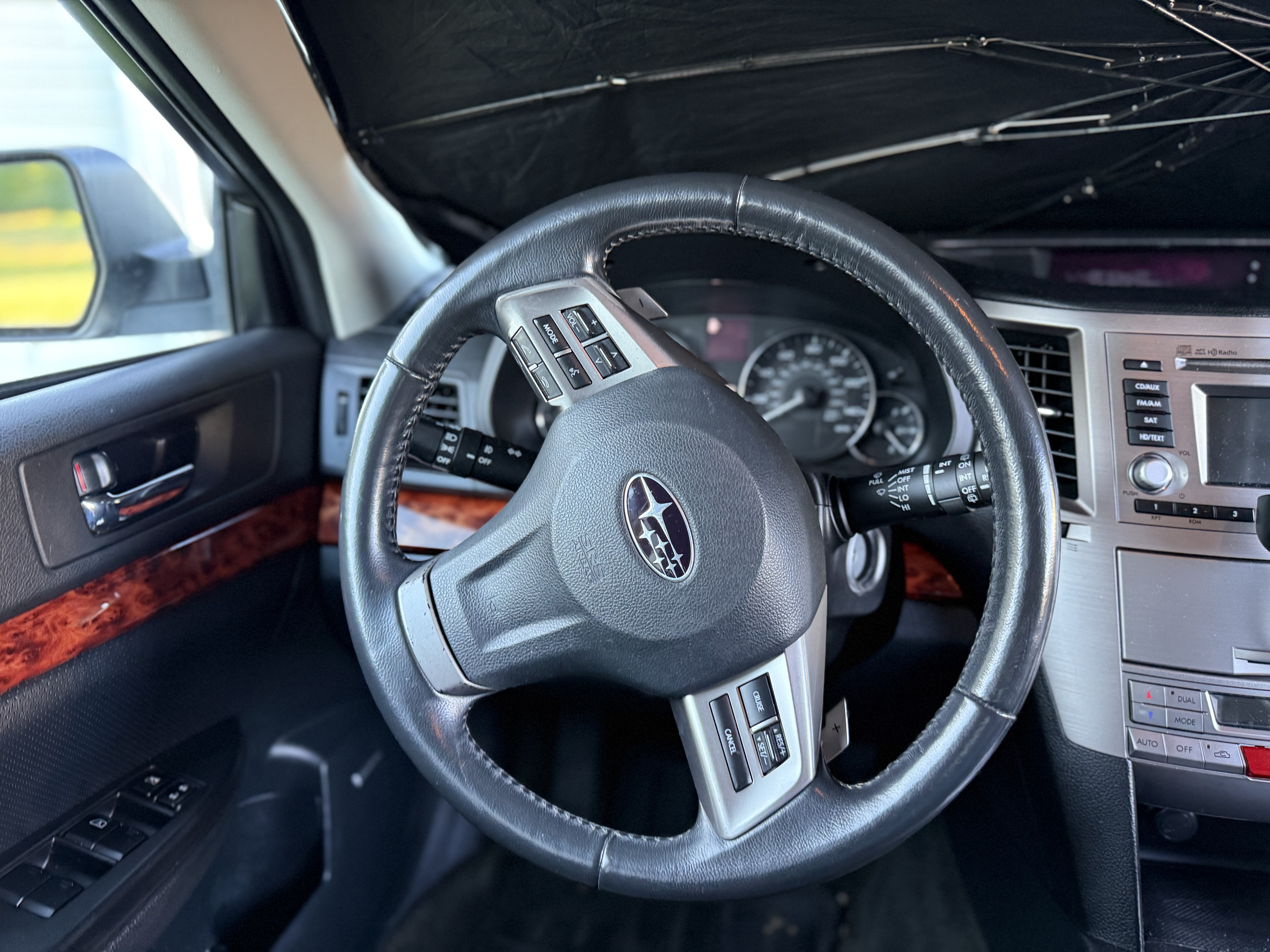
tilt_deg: -17.2
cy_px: 476
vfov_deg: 56.8
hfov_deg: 71.6
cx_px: 635
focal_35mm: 24
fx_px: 881
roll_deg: +1.9
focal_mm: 6.76
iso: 320
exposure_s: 1/60
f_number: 1.78
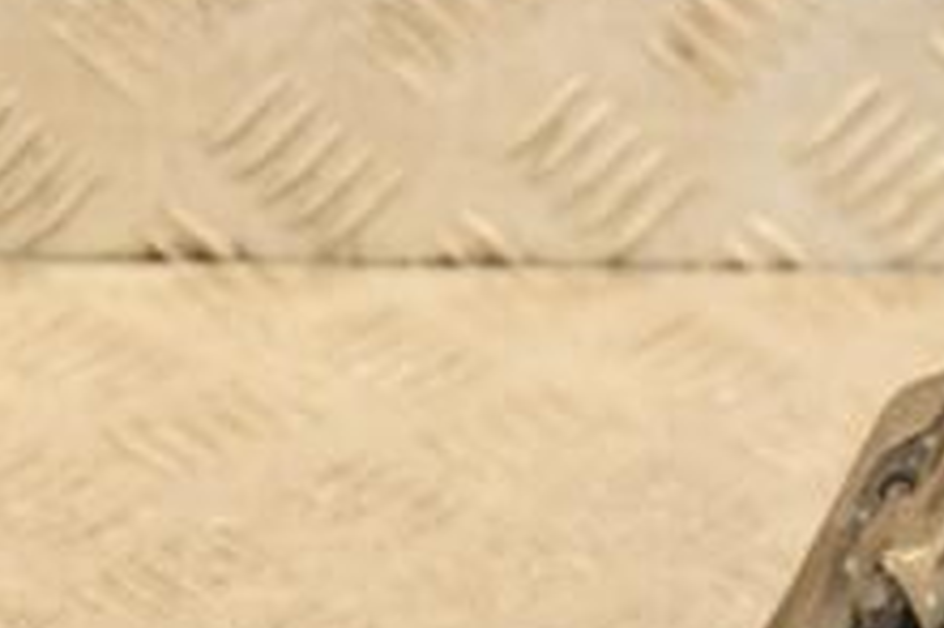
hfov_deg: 7.6
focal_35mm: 269
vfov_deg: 5.1
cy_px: 654
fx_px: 7048
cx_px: 1102
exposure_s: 1/160
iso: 800
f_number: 5.3
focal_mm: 66
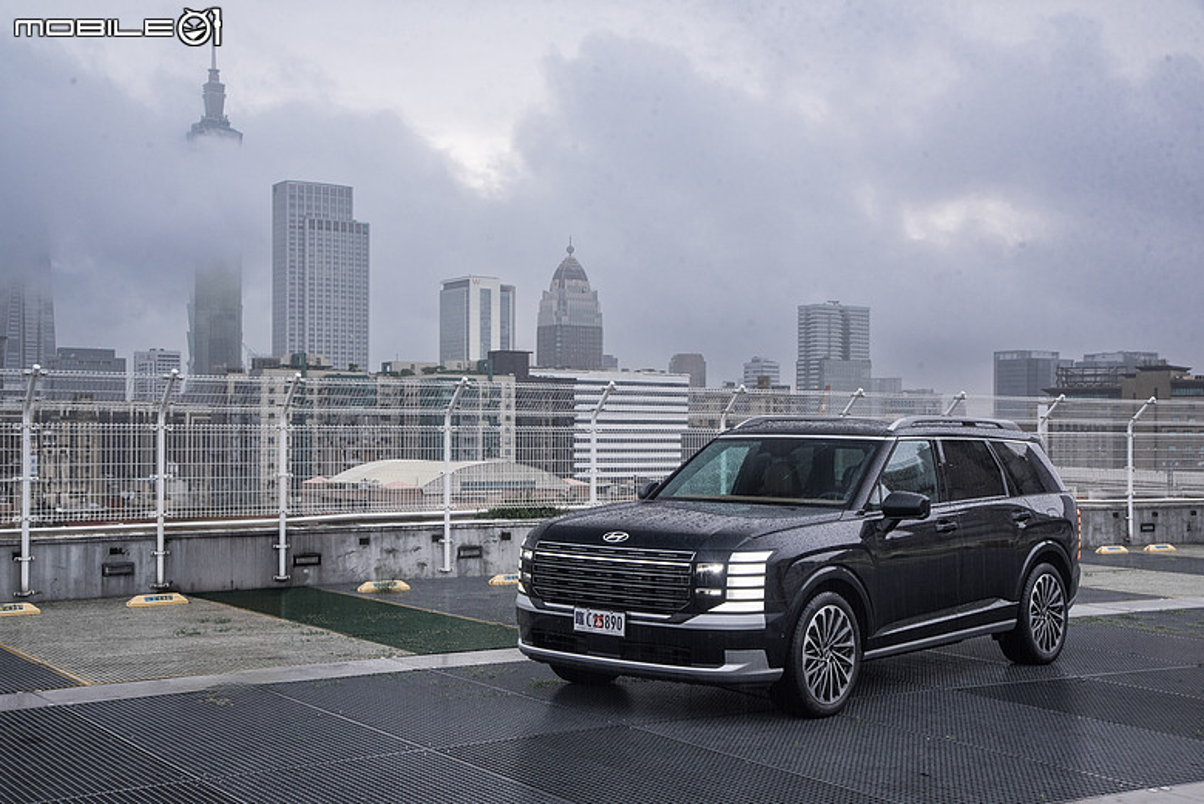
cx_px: 602
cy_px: 402
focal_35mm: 48
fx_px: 1606
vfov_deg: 28.1
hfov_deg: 41.1
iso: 800
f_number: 5.6
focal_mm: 48
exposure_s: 1/40
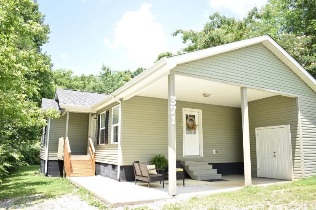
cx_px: 158
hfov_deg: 67.4
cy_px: 105
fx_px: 237
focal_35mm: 27
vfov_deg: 47.9
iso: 100
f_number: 3.5
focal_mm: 18
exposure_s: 1/200
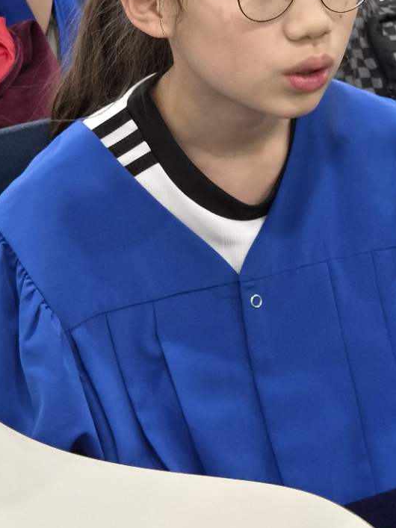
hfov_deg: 11.8
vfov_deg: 15.8
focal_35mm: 125
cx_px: 272
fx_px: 1907
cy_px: 203
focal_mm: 7
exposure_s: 1/60
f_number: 2.4
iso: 320
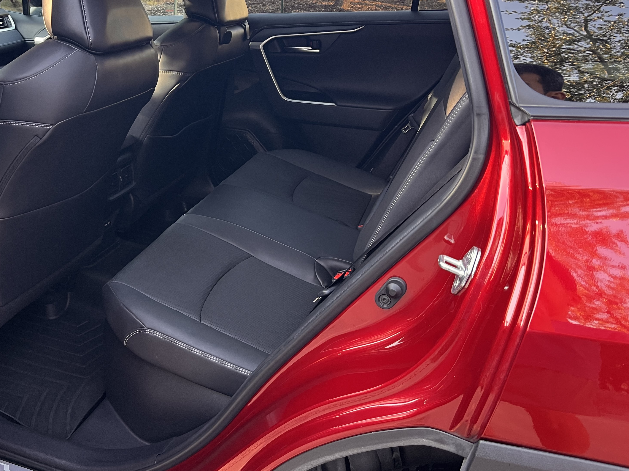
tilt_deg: -17.8
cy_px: 152
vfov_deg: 39.1
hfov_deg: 50.4
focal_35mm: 36
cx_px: 206
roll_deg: -1.3
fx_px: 654
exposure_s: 1/99
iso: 125
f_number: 1.5
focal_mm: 5.7
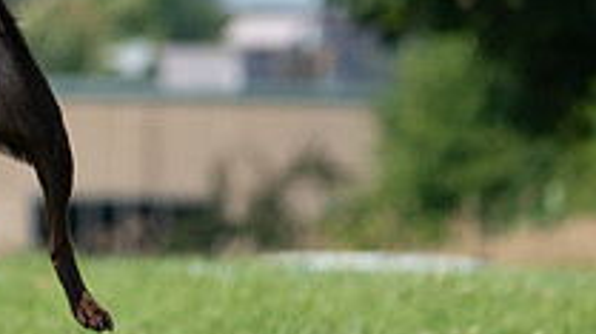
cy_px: -141
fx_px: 12739
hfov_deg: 2.7
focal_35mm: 807
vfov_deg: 1.5
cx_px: 11
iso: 1000
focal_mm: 277
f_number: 5.6
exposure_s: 1/4000
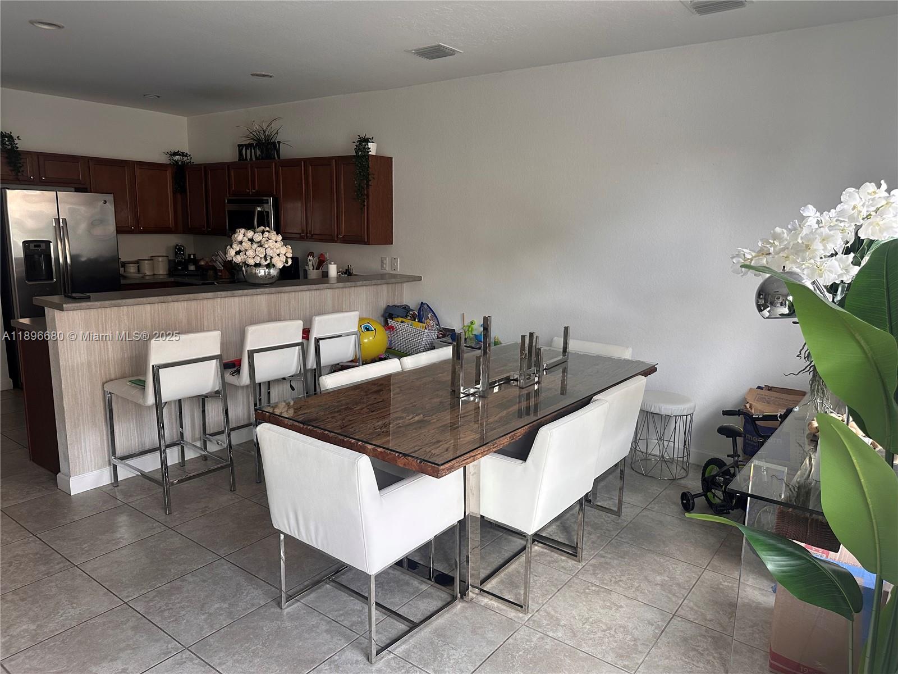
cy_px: 337
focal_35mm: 24
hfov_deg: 71.6
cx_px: 449
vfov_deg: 56.8
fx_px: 623
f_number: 1.78
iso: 160
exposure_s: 1/121
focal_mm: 6.86
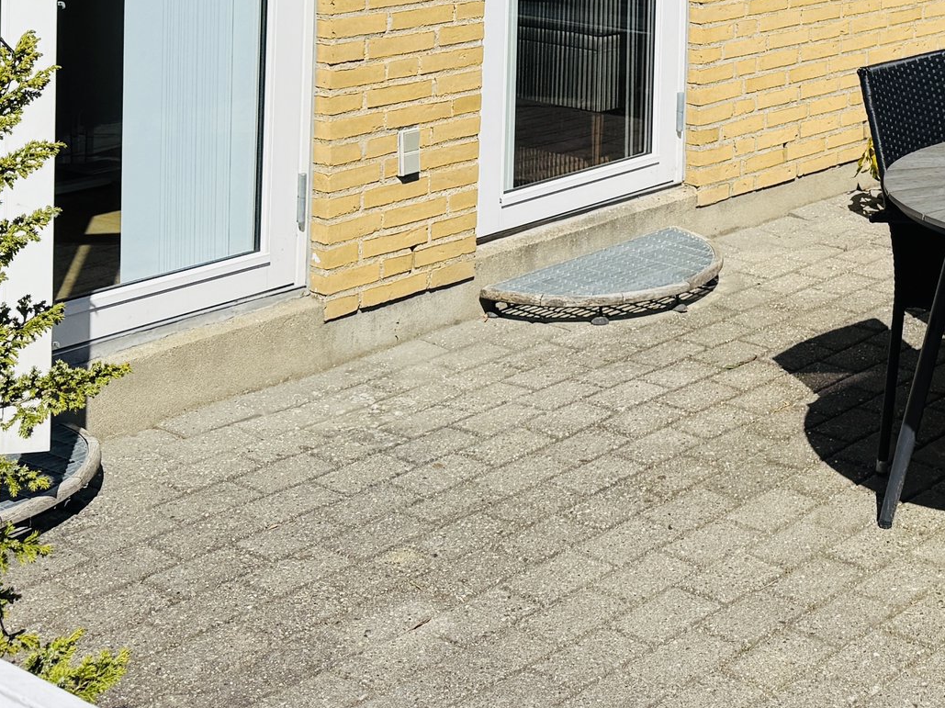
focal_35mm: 70
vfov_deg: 19.4
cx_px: 883
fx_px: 1910
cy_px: -211
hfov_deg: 26.7
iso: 80
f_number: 1.78
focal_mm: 6.76
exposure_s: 1/8130
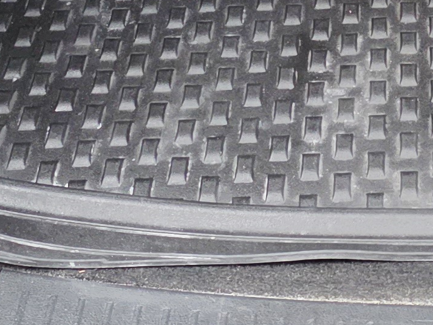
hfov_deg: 15.0
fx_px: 1614
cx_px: 451
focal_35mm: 129
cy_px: -156
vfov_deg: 11.1
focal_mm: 6.3
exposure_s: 1/120
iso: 500
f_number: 1.7
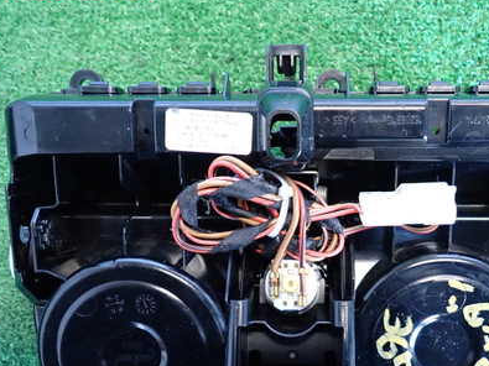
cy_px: 251
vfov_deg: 37.2
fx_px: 537
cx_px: 293
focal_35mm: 38
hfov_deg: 48.7
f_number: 2
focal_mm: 4.5
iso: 500
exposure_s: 1/30
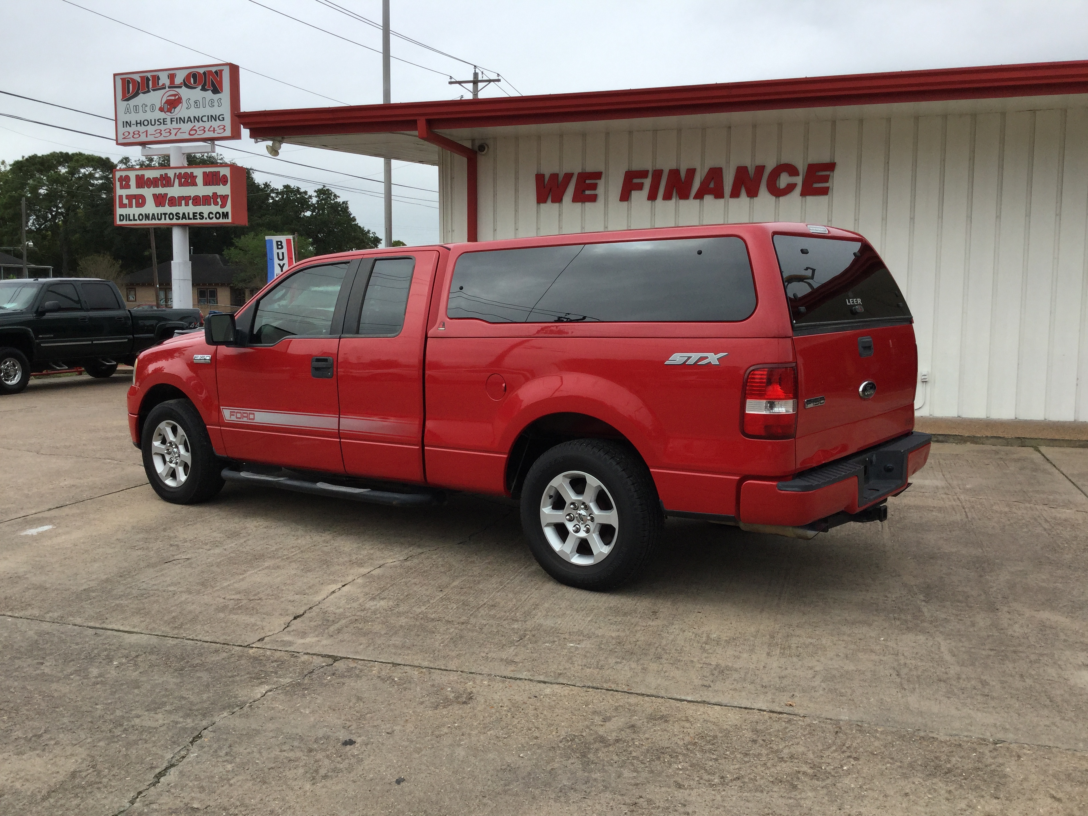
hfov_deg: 58.4
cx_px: 544
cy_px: 408
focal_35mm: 31
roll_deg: -1.5
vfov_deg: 45.4
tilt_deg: -6.1
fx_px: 974
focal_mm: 3.3
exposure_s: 1/1131
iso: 25
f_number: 2.4
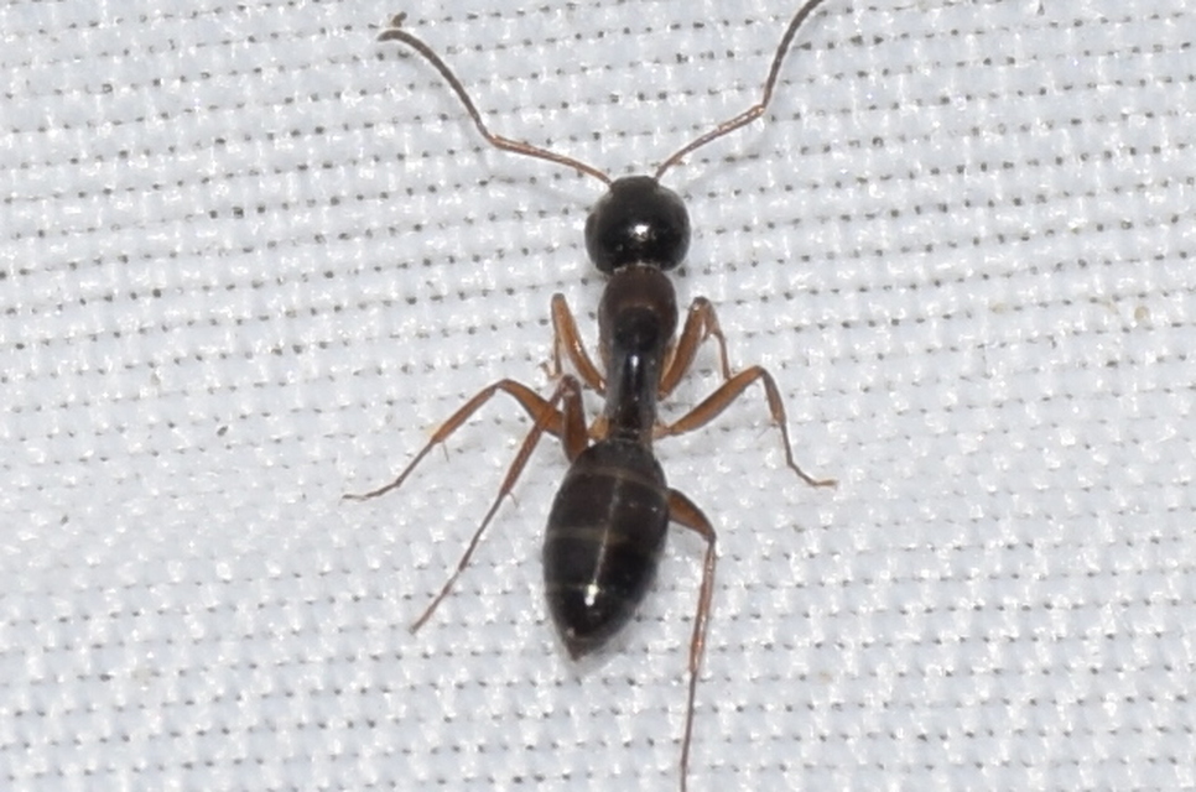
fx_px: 6963
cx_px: 598
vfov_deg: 6.5
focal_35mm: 210
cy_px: 396
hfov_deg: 9.8
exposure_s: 1/60
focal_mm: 140
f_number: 8
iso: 100
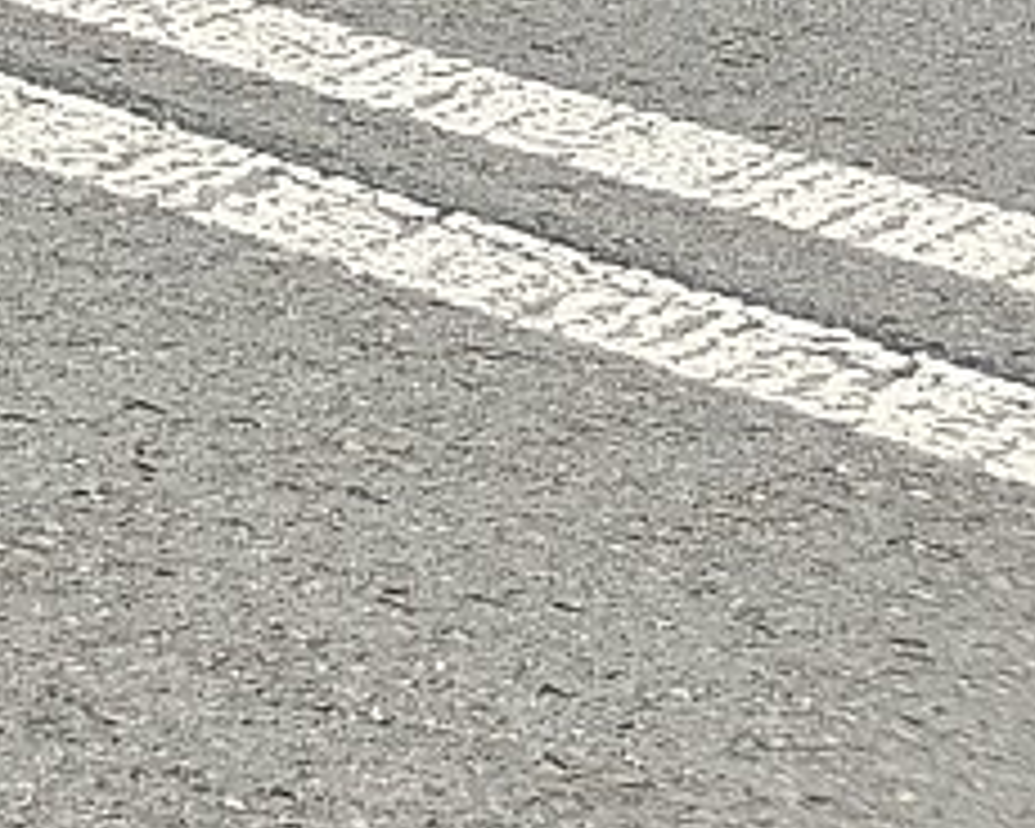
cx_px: -1890
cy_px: -1620
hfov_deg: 9.9
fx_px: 4779
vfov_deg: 8.4
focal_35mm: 156
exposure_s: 1/489
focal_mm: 6.06
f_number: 1.6
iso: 50
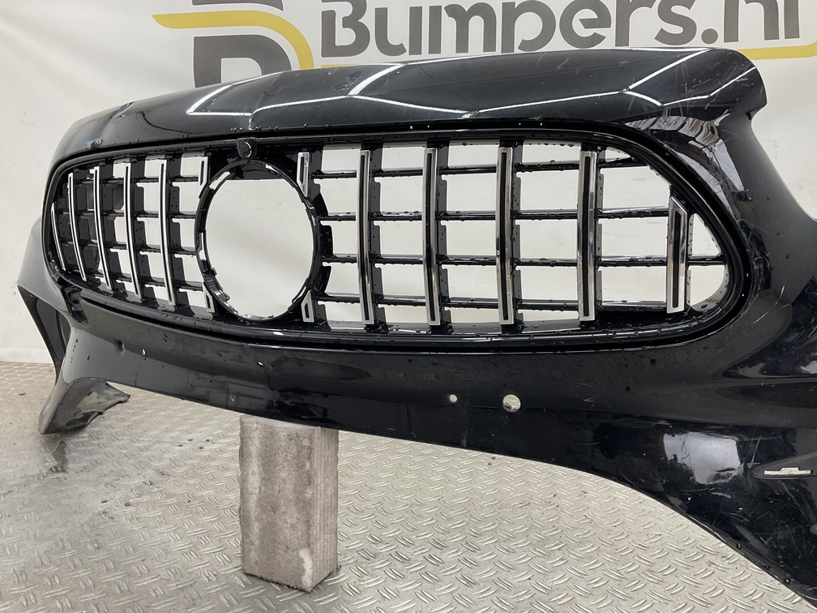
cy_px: 306
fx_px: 684
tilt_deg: -9.2
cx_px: 408
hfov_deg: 61.7
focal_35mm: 29
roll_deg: -1.5
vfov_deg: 48.2
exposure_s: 1/100
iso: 32
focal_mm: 3
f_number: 1.8
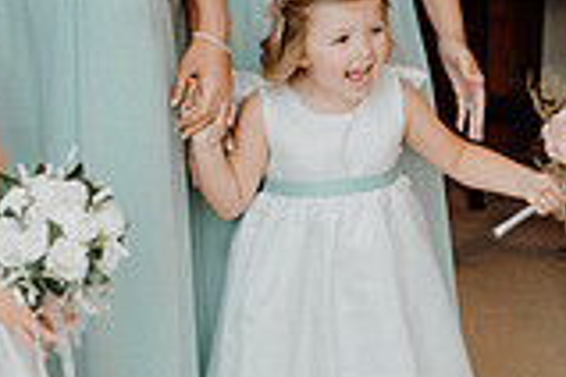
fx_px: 2122
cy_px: -30
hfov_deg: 15.0
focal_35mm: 135
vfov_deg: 10.1
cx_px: 64
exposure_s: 1/160
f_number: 3.5
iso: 320
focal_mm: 37
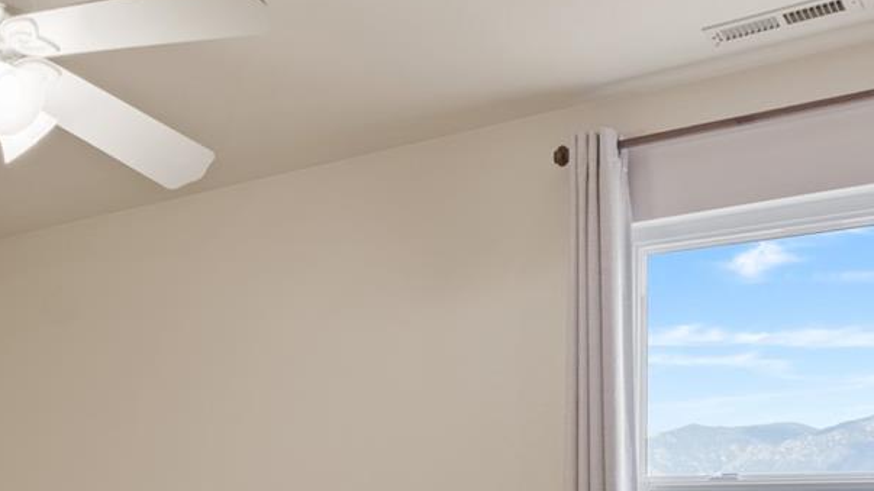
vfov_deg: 24.8
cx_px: -39
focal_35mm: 46
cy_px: 488
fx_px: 1066
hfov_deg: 38.5
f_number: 9
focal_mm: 10.9
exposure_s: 1/1.25
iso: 125
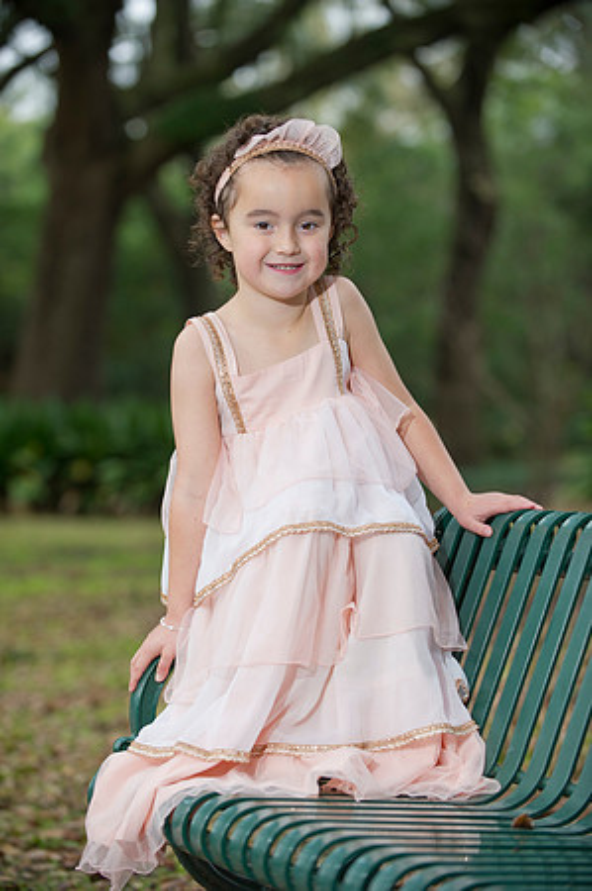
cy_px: 446
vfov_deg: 19.5
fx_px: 2596
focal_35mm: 105
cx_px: 296
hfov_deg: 13.0
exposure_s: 1/250
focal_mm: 105
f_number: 3.2
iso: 400
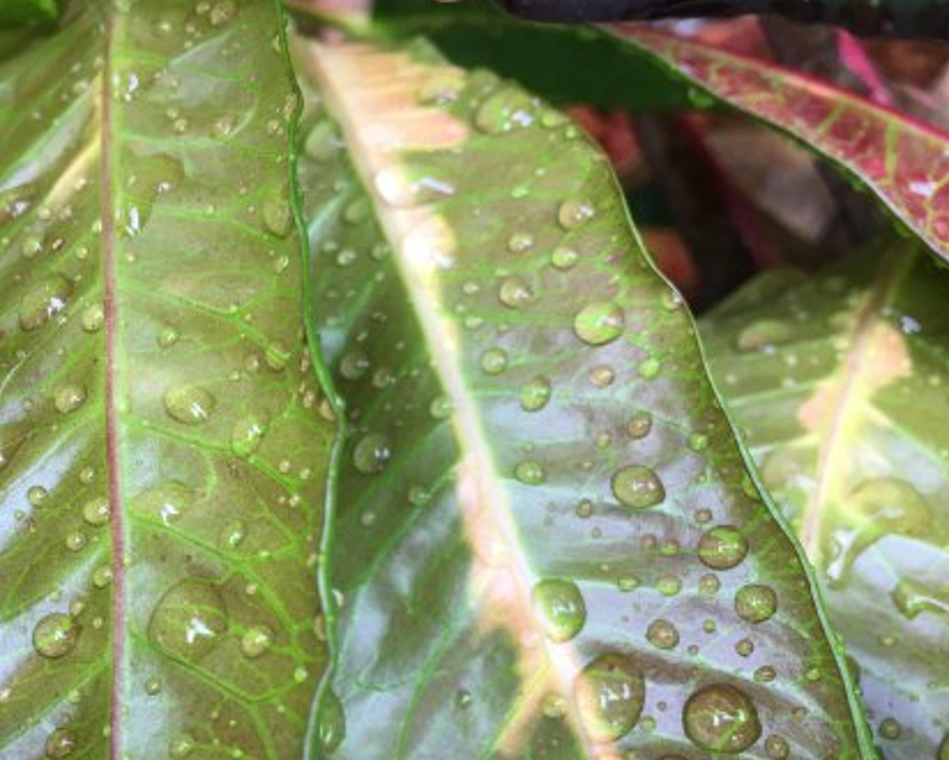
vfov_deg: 35.3
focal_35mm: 42
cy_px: 512
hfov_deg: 43.1
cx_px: 299
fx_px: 1180
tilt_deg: -49.6
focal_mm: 4.15
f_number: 2.2
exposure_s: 1/33
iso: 40
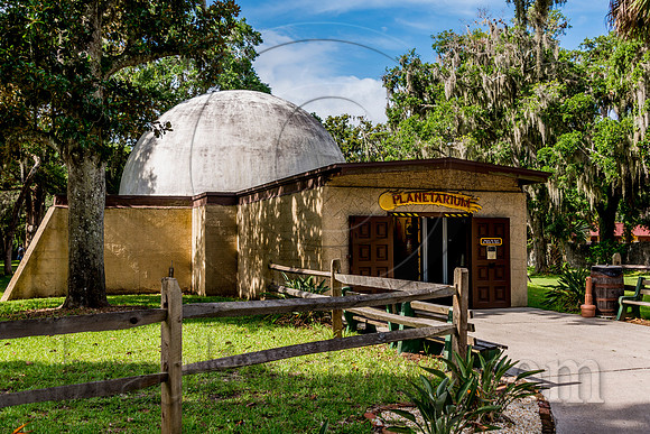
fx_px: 686
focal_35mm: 38
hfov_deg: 50.7
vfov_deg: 35.1
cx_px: 325
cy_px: 217
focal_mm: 38
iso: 100
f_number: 6.3
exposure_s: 1/200
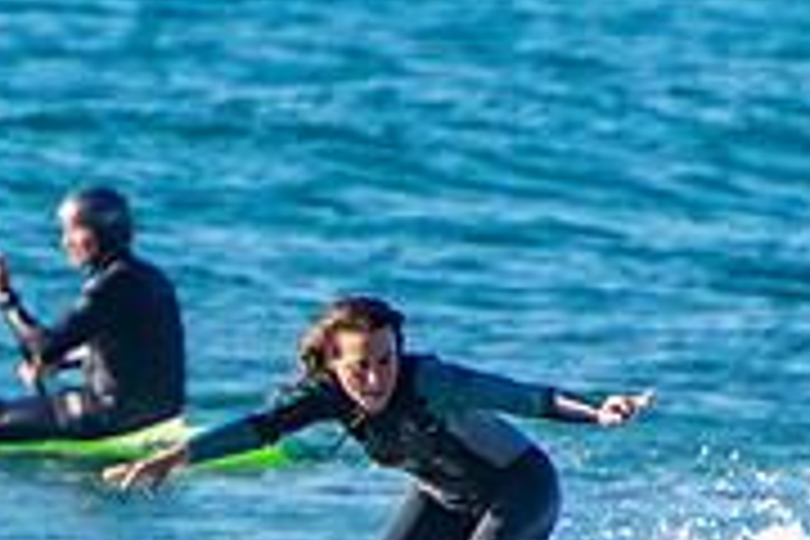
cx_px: -54
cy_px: 835
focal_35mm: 1933
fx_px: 43489
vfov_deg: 0.7
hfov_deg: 1.1
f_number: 5.6
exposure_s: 1/1250
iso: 400
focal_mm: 400
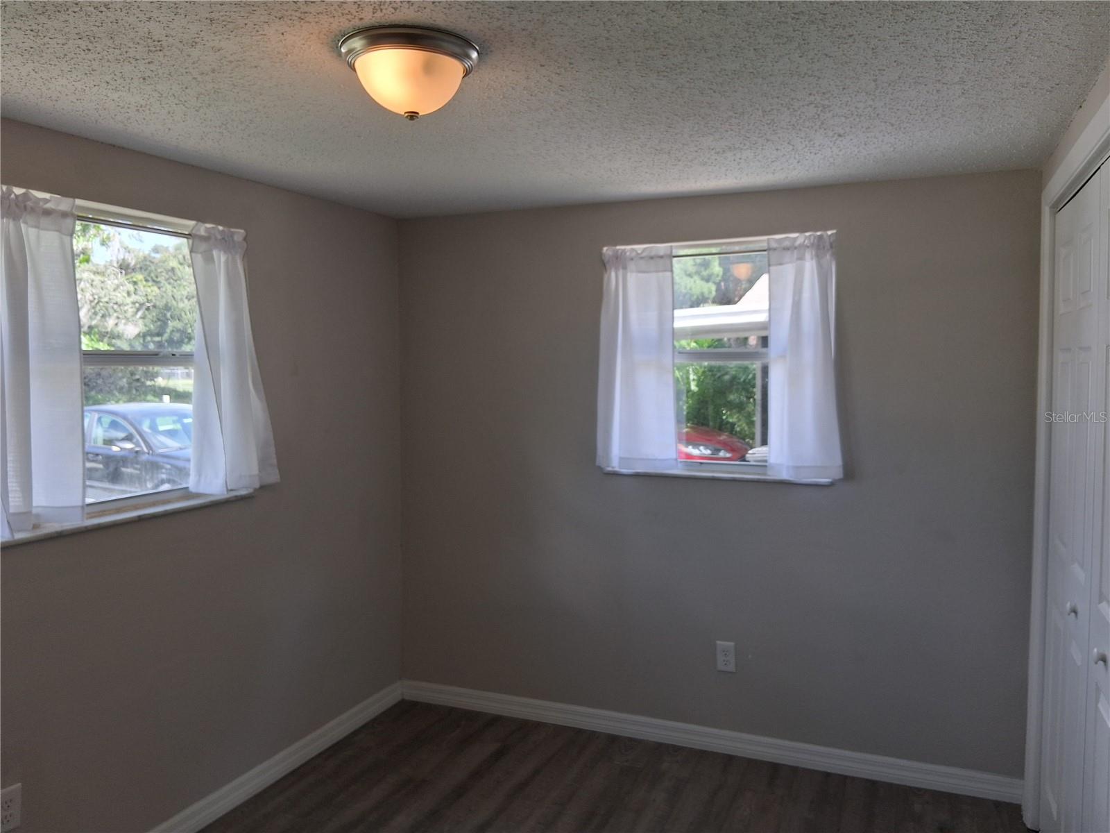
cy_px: 416
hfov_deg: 67.3
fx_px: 834
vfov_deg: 53.1
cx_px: 555
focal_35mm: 26
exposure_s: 1/100
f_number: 1.8
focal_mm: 3.98
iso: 40
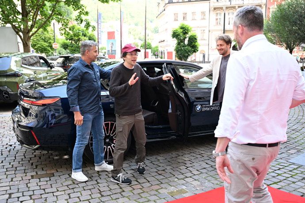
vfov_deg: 37.9
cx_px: 152
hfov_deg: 54.4
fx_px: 297
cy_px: 102
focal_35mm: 35
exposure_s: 1/320
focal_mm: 35
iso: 1250
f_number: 4.5
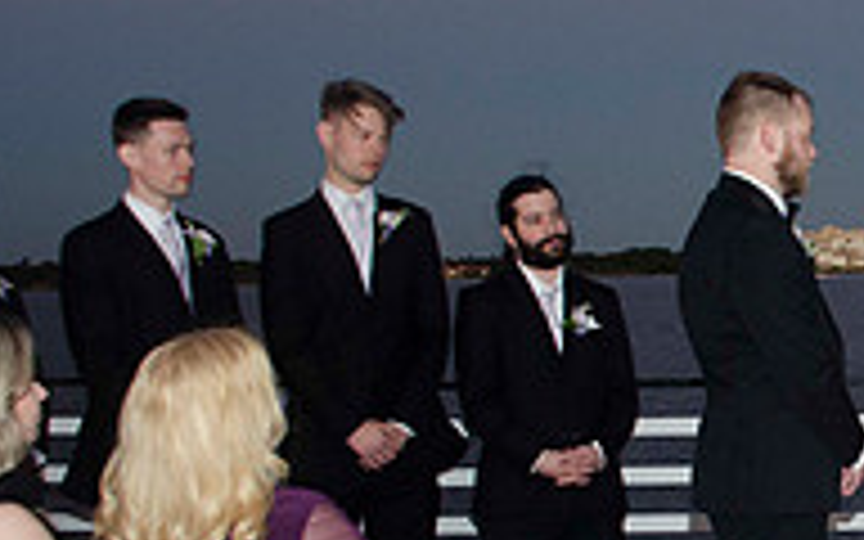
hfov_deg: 22.6
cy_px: 423
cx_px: 1076
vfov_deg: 15.6
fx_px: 1954
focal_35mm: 83
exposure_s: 1/60
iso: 800
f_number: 5.6
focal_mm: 18
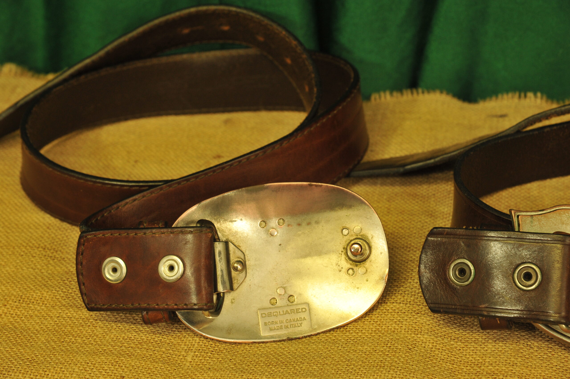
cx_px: 285
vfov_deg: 11.4
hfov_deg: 17.1
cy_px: 190
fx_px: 1899
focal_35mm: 120
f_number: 8
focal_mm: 120
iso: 1250
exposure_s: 1/40
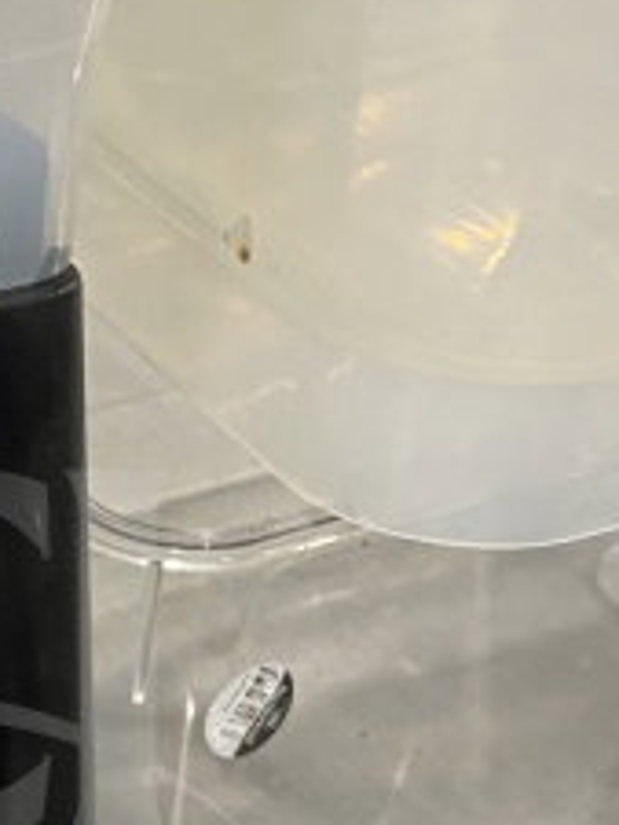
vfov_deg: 20.4
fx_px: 2239
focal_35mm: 94
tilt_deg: -34.8
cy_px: 761
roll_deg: -2.3
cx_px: -161
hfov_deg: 15.1
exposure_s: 1/60
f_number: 1.8
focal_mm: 4.25
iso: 200
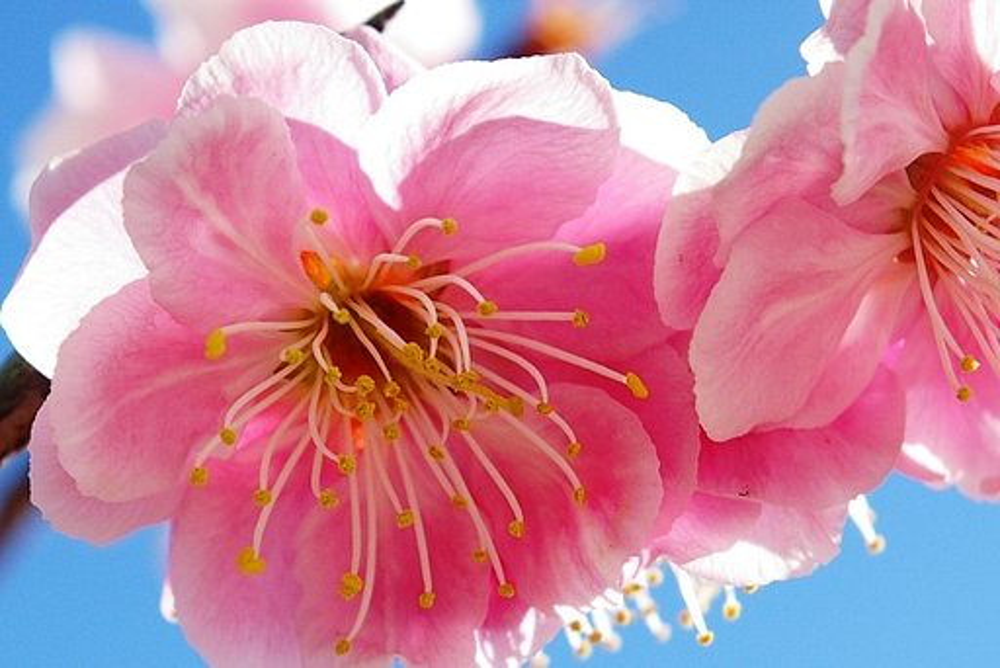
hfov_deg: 24.6
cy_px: 334
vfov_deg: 16.6
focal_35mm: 82
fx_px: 2293
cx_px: 500
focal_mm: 55
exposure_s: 1/250
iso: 200
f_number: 10
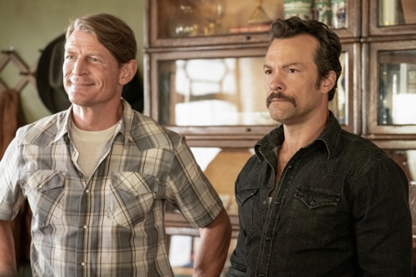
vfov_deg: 16.8
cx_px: 208
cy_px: 138
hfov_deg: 25.1
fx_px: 936
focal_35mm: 81
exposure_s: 1/160
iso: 6400
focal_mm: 81
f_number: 3.5
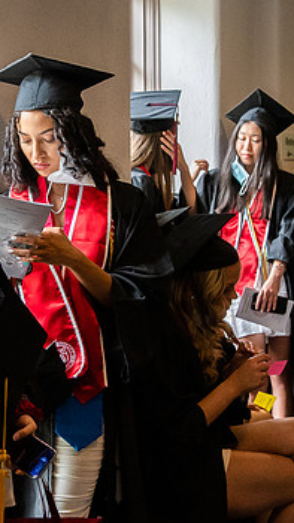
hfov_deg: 12.9
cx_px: 96
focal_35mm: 94
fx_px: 1302
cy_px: 254
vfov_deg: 22.7
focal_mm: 34
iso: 3200
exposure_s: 1/200
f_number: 4
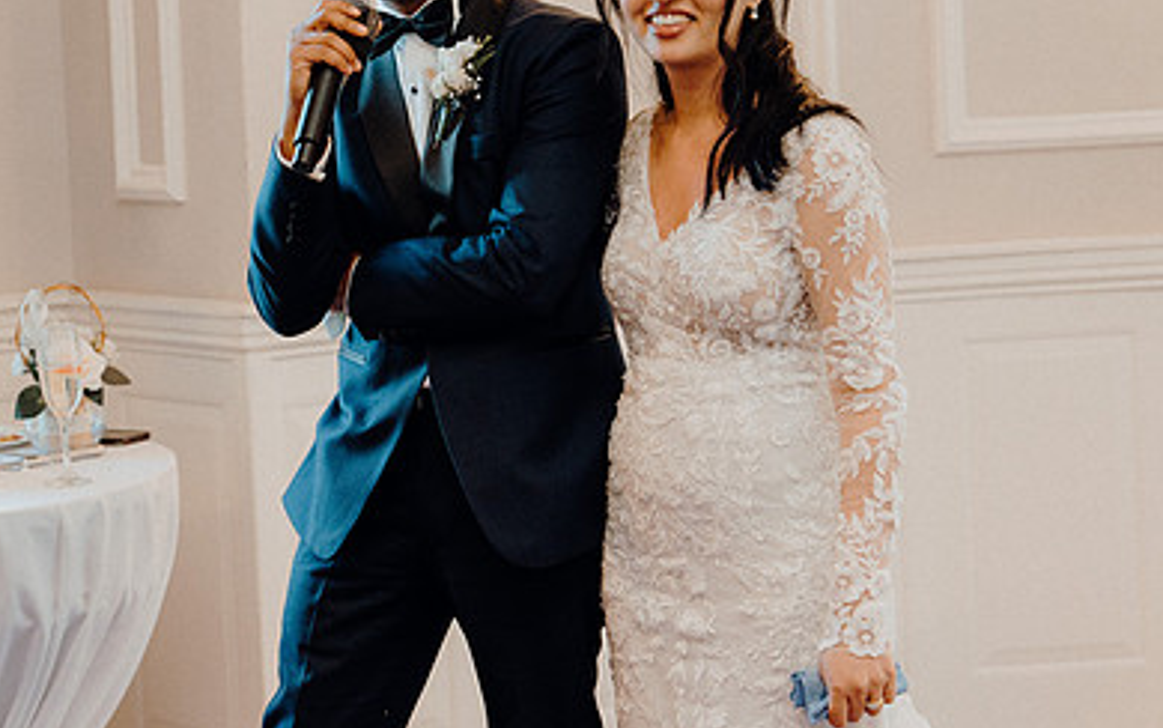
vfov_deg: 12.7
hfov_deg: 20.1
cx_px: 340
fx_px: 3266
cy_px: 261
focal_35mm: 103
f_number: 3.5
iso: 2000
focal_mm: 68
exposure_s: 1/200
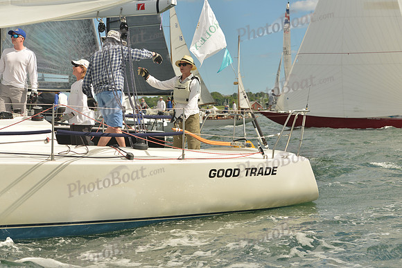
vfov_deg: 19.5
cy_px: 134
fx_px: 782
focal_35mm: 70
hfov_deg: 28.8
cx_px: 201
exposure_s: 1/640
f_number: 6.3
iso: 400
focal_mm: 70
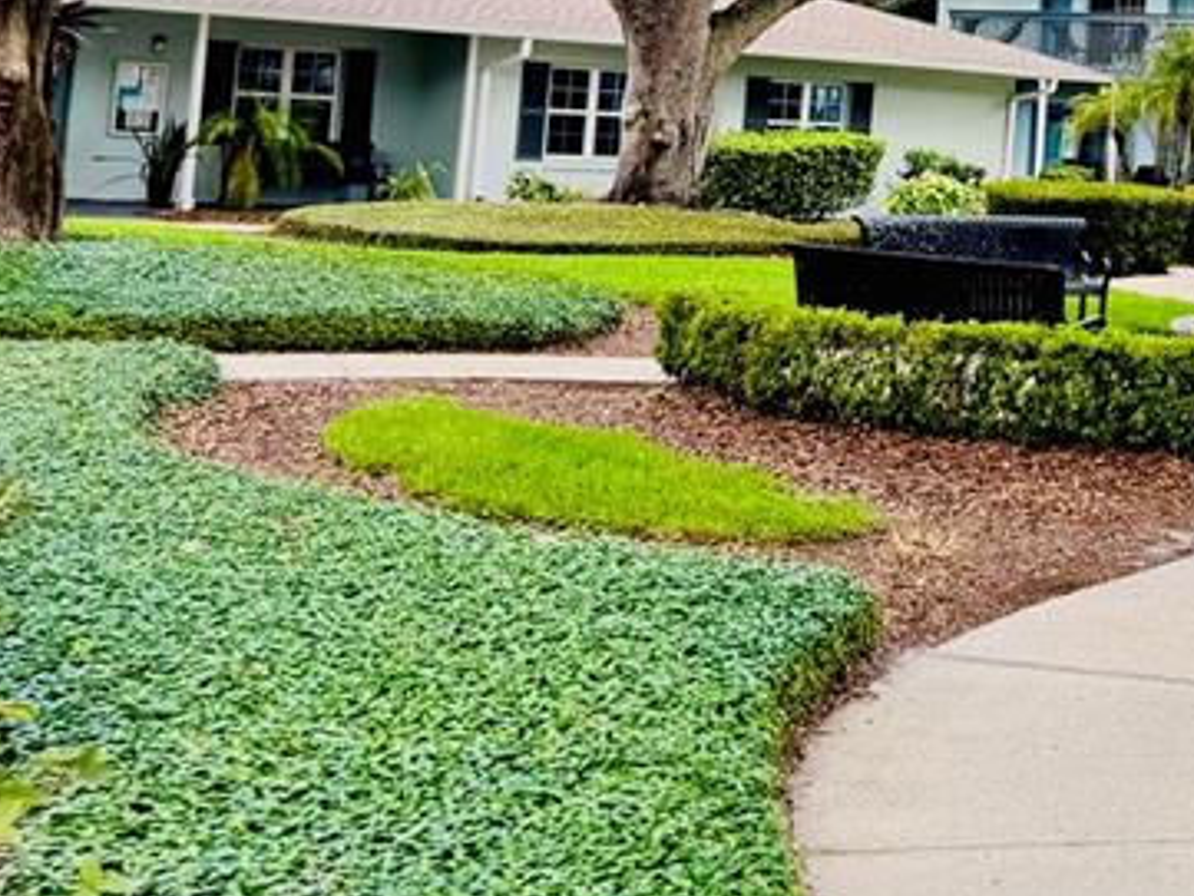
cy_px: -13
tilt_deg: +5.8
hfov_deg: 25.6
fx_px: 2346
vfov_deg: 20.9
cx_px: 1429
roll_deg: -2.4
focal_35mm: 68
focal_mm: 6.76
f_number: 1.78
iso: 80
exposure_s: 1/567
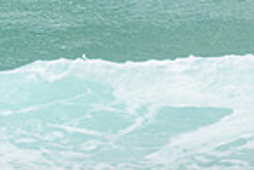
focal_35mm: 3173
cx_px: -85
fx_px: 22433
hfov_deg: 0.6
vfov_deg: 0.4
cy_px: -89
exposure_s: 1/3200
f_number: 11
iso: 1600
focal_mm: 800
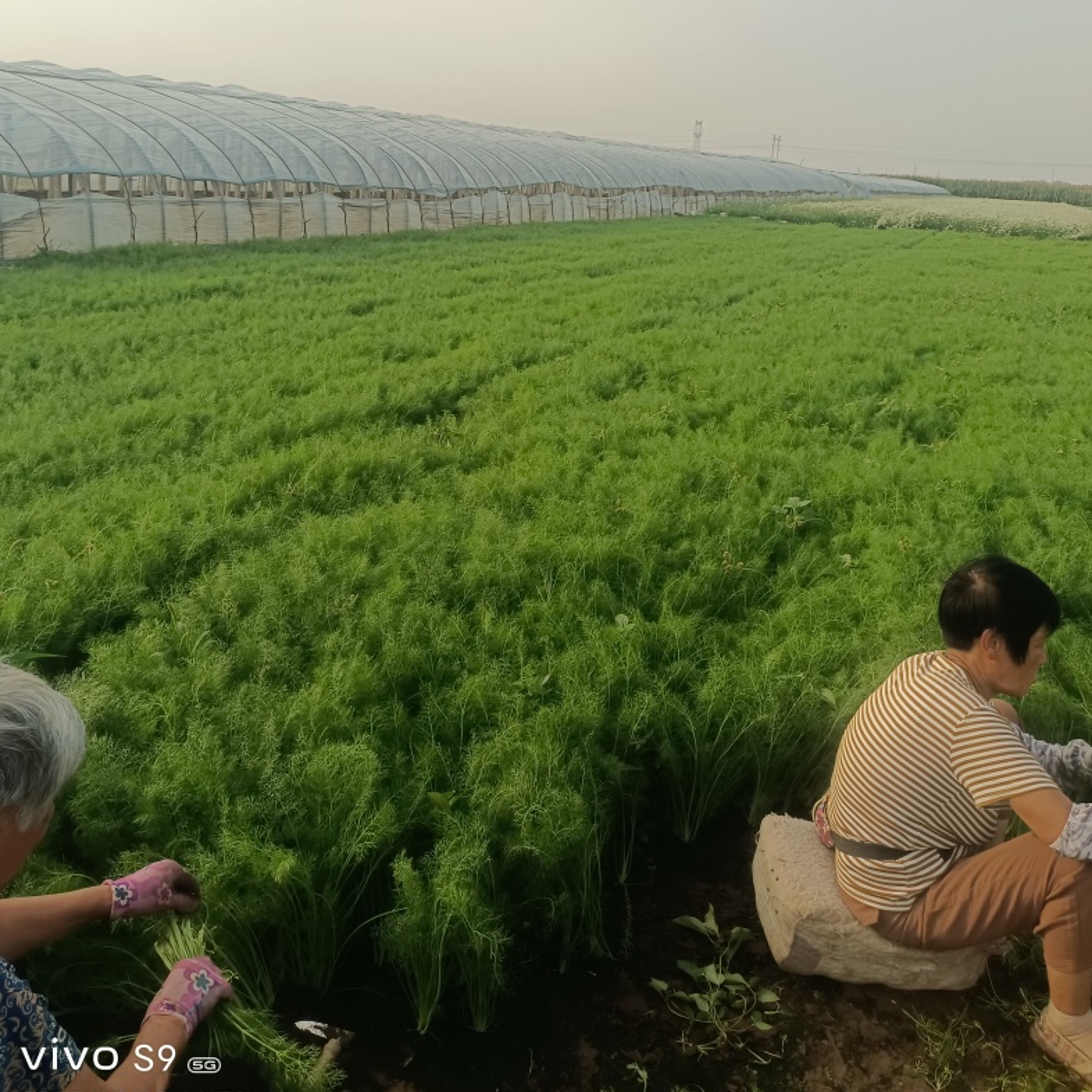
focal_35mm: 30
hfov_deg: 54.0
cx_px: 545
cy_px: 408
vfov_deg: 53.4
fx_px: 1071
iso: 100
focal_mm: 4.71
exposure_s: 1/467
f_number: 1.79
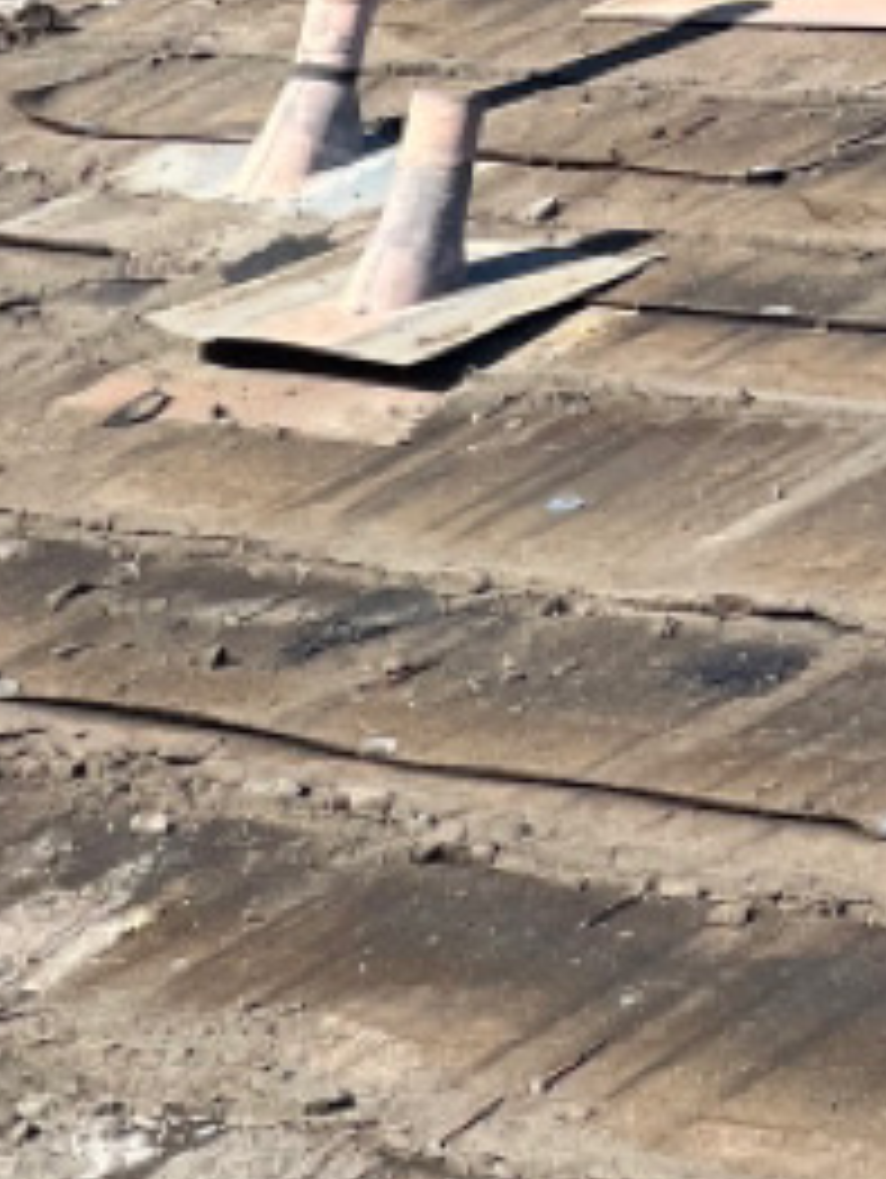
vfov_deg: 14.0
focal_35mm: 119
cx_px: -962
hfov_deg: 11.2
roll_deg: -6.0
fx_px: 4054
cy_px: 2362
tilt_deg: -25.7
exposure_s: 1/1802
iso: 50
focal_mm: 5.1
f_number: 1.6
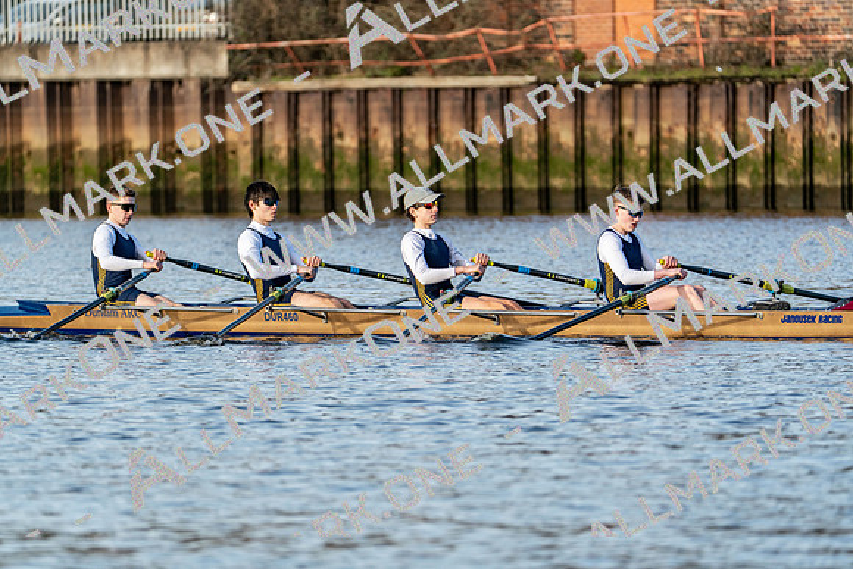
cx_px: 426
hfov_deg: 5.6
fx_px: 8650
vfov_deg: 3.8
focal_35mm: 365
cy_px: 284
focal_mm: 365
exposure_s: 1/2000
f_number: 6.3
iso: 1000
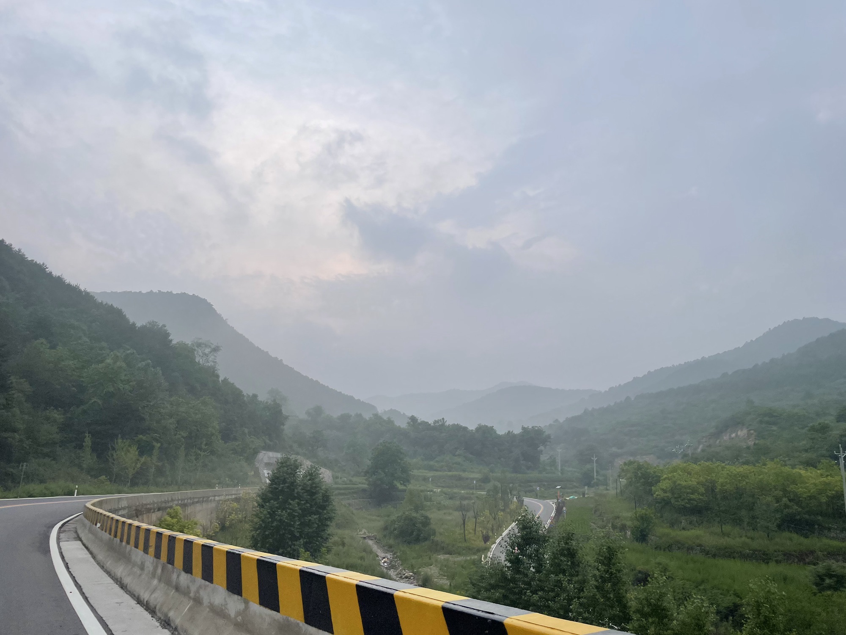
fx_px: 635
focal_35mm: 26
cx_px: 423
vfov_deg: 53.1
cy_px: 318
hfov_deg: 67.3
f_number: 1.6
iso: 32
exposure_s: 1/1383
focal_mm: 4.2
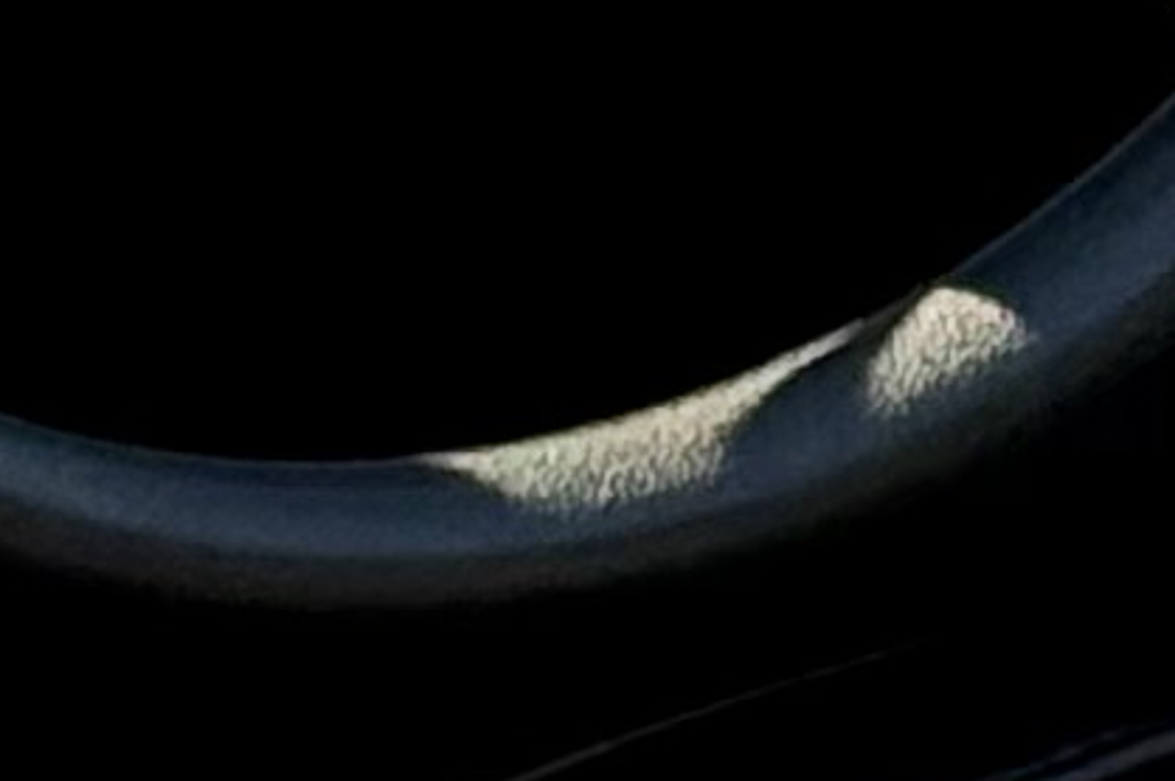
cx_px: 1681
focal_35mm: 482
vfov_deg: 2.8
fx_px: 15719
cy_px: -177
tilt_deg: -30.5
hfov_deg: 4.3
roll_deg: -0.9
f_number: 1.78
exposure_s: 1/239
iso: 100
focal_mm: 6.76
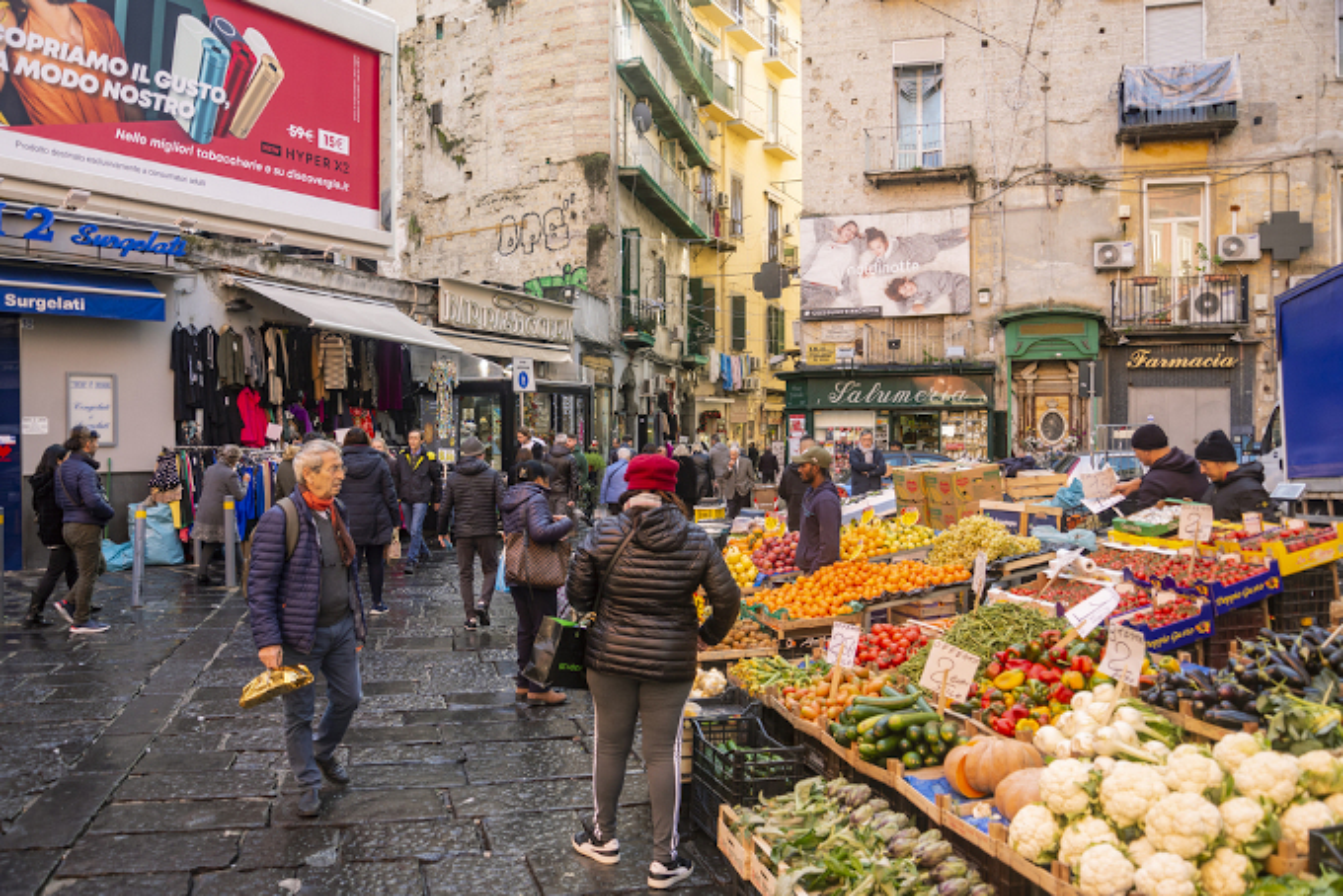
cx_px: 672
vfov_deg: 45.0
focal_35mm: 29
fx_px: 1082
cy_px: 448
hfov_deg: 63.6
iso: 250
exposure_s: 1/200
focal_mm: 29
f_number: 8
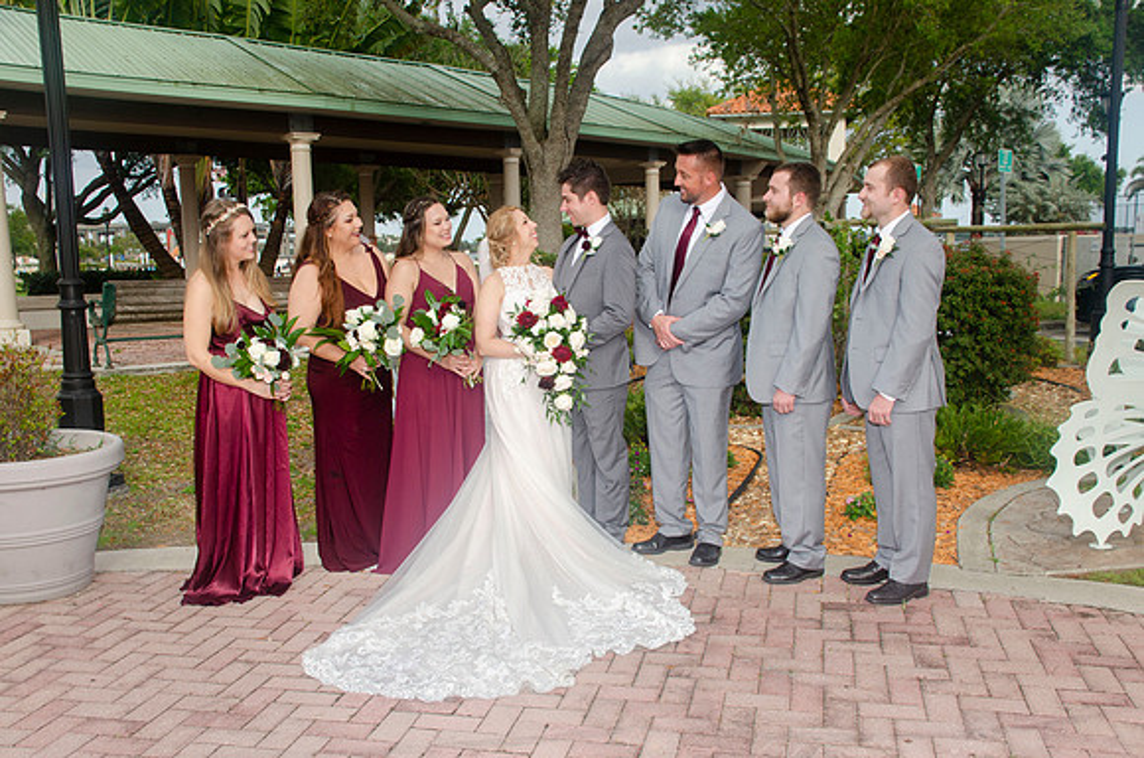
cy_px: 379
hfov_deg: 57.3
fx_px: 1046
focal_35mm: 33
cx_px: 572
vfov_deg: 39.8
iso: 100
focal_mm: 22
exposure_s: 1/250
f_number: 7.1
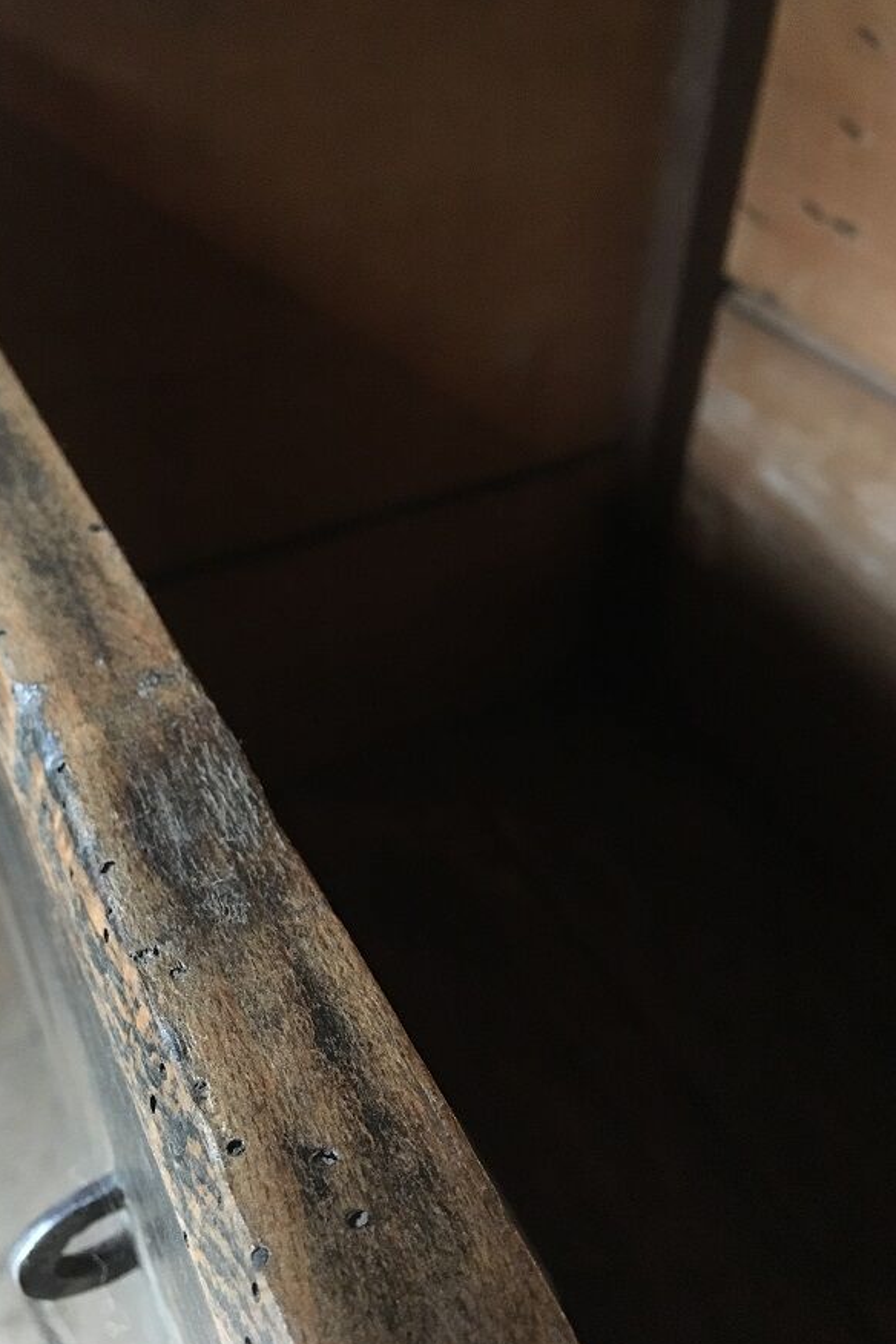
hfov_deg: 42.2
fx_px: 1157
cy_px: 681
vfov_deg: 60.3
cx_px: 384
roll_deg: +1.3
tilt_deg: -42.1
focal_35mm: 31
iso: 250
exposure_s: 1/17
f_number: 2.2
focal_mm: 4.15
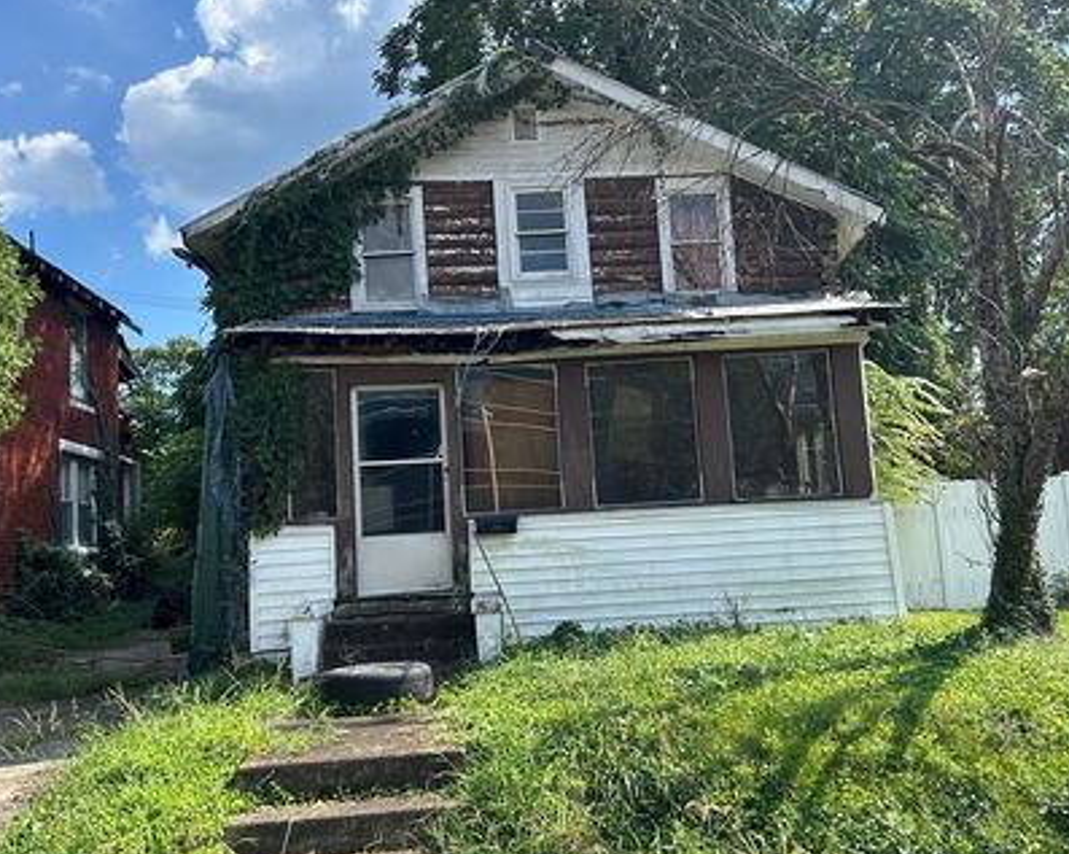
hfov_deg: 55.7
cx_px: 565
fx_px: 1012
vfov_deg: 45.7
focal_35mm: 32
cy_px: 430
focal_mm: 5.7
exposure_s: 1/1597
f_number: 1.5
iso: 50
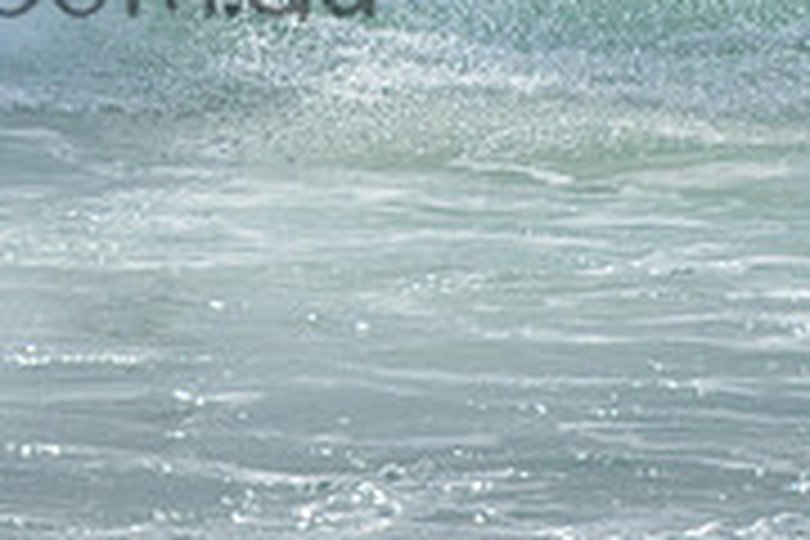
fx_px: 35547
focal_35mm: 1580
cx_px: 71
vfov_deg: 0.9
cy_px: -218
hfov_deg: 1.3
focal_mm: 400
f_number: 5.6
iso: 160
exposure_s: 1/2000
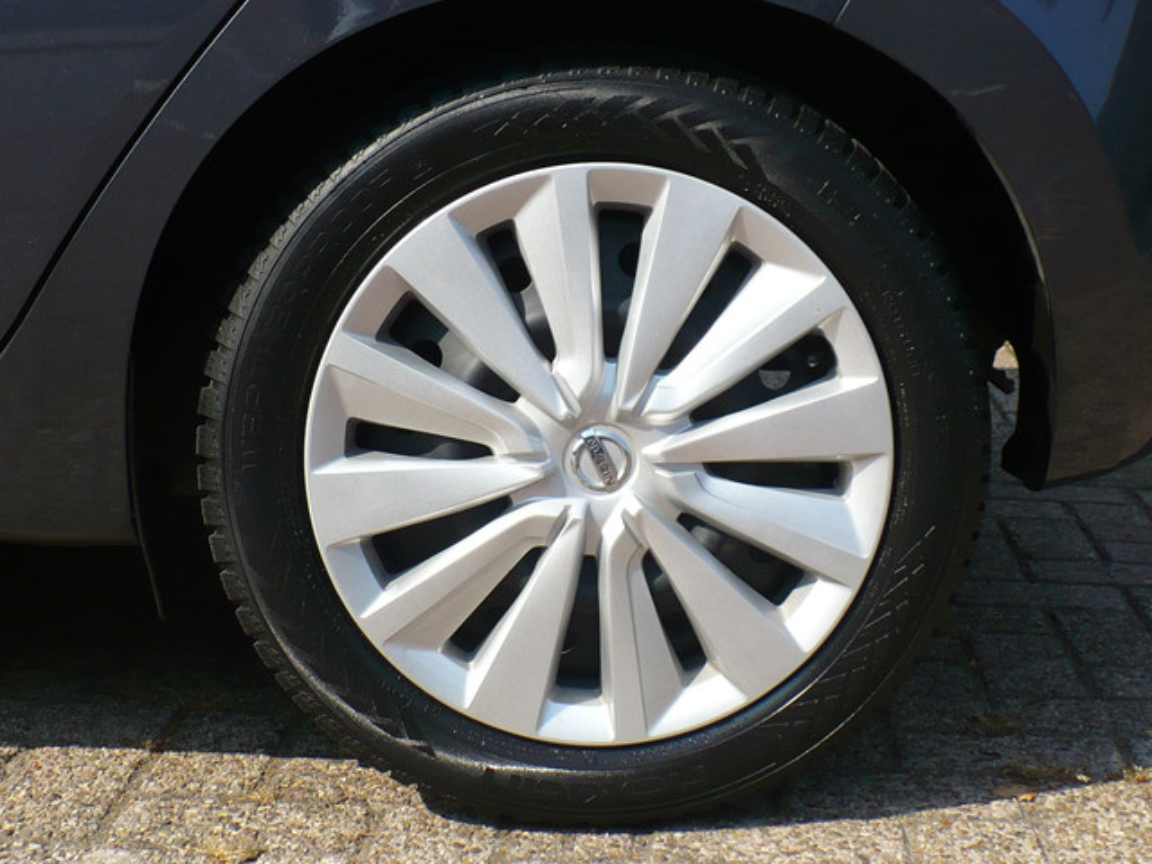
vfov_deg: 23.7
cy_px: 432
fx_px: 2063
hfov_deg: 31.2
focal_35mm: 62
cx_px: 576
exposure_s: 1/800
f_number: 2.9
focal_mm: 7
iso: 100
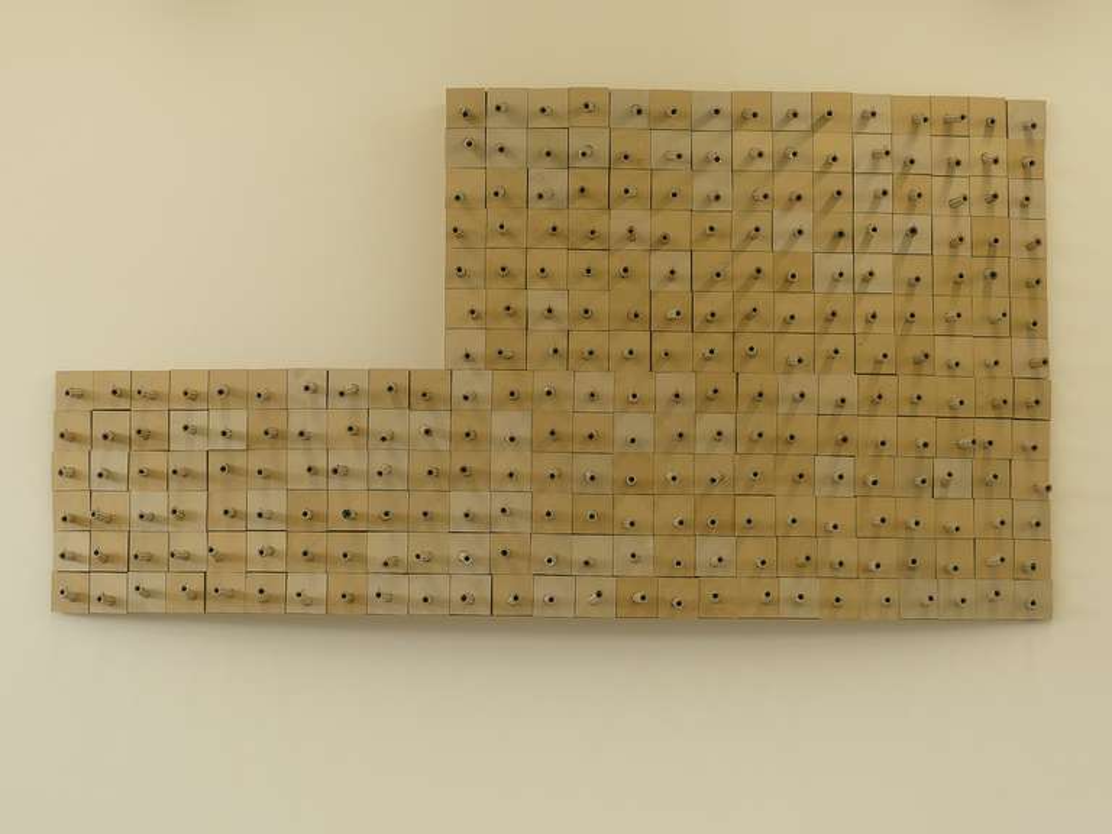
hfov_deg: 23.6
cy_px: 417
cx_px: 556
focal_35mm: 83
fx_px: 2666
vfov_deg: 17.8
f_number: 6.3
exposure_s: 1/8
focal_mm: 15
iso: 100
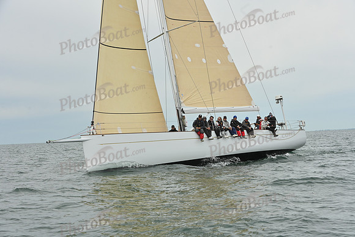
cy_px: 118
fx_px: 690
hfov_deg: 28.8
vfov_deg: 19.5
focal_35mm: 70
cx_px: 178
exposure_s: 1/1250
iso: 320
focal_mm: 70
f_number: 8
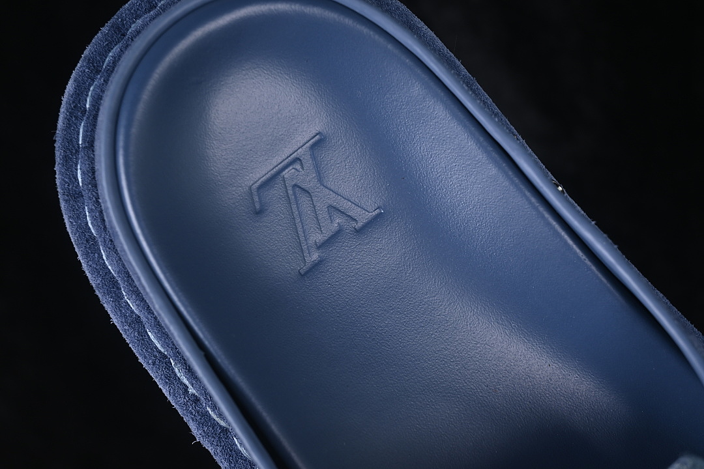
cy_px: 234
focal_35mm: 75
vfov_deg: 18.2
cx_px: 352
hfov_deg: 27.0
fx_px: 1467
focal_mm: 50
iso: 160
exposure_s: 1/80
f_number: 7.1
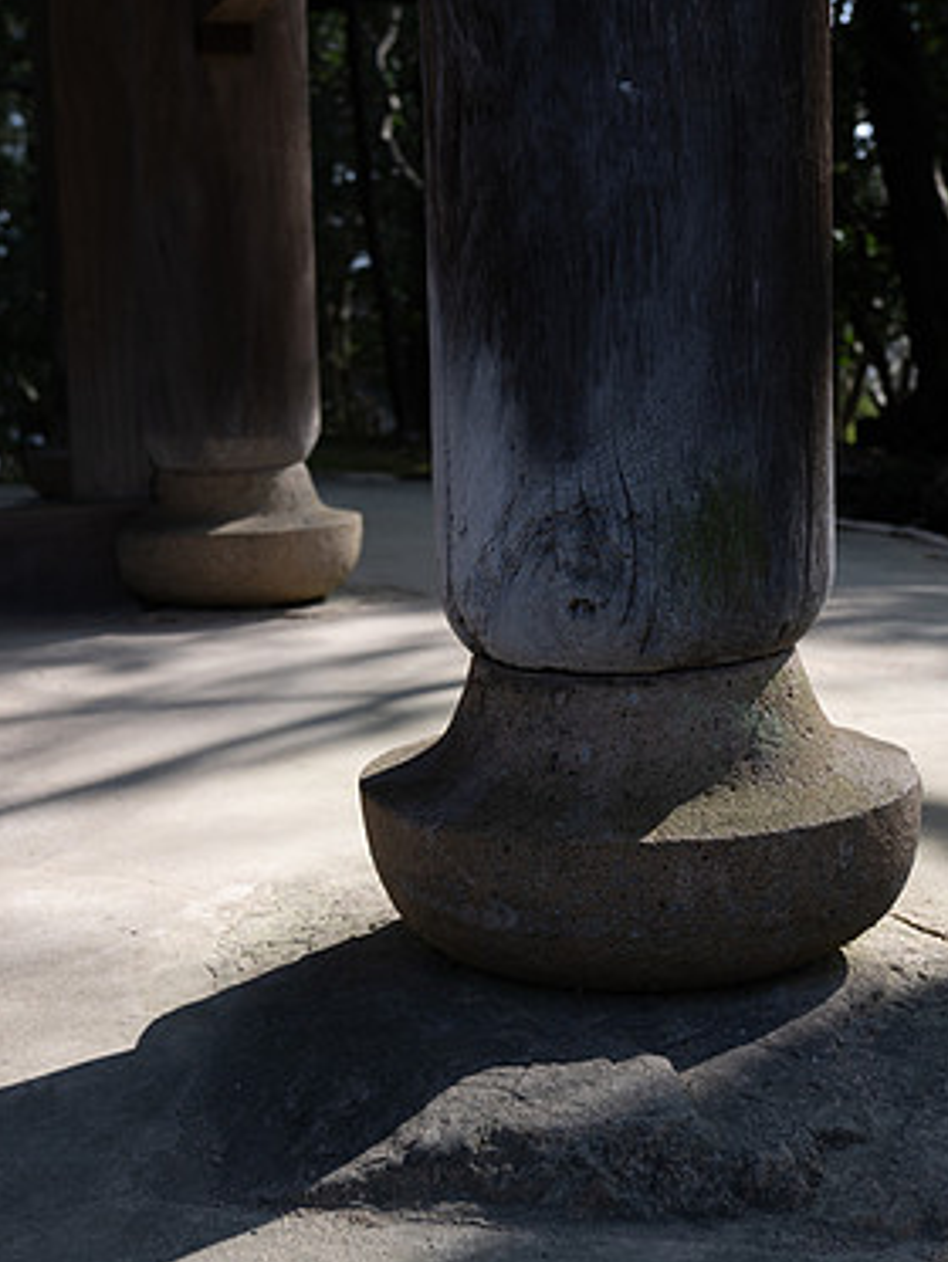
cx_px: 494
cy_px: 589
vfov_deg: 33.2
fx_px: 2117
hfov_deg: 25.2
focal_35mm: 58
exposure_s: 1/400
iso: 200
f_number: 6.3
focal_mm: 50
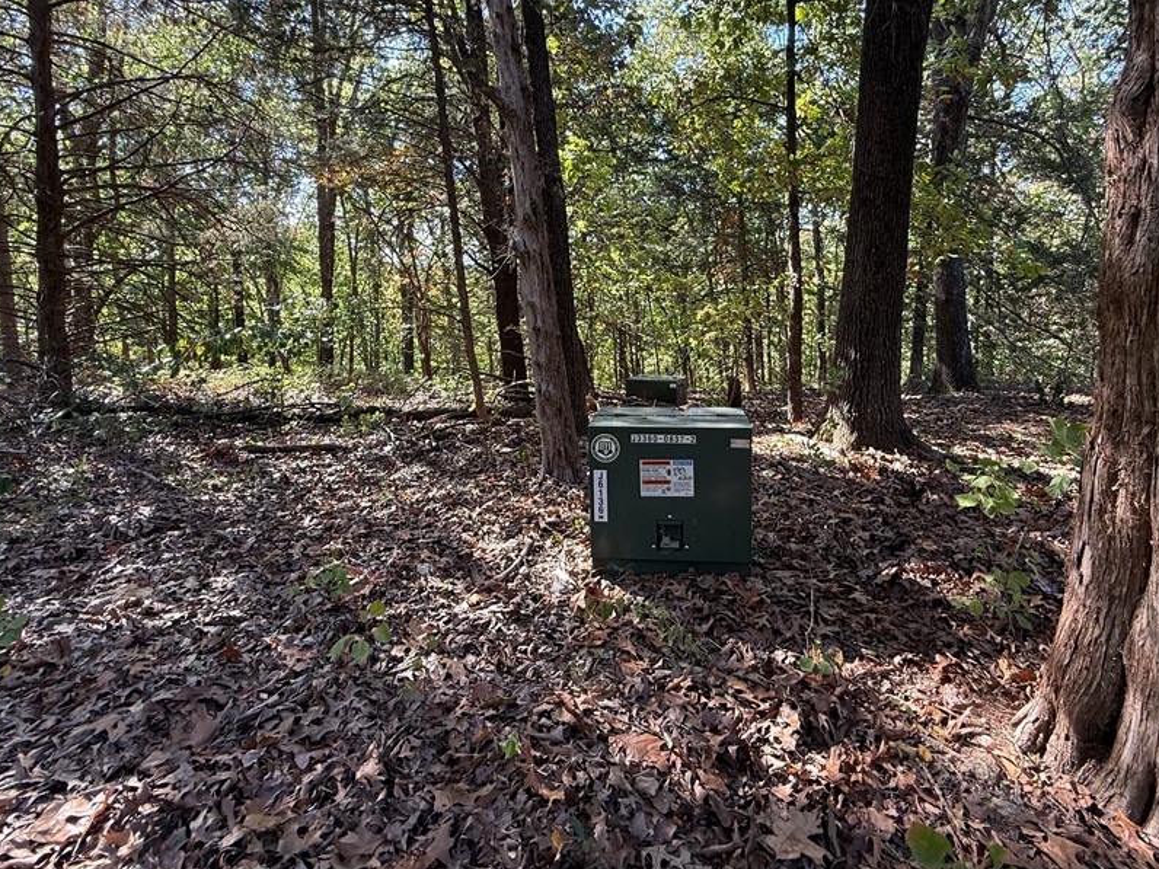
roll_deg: +1.1
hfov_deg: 87.6
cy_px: 338
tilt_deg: -6.3
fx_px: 603
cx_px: 619
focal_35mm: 18
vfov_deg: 70.7
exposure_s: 1/99
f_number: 2.2
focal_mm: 2.22
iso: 100
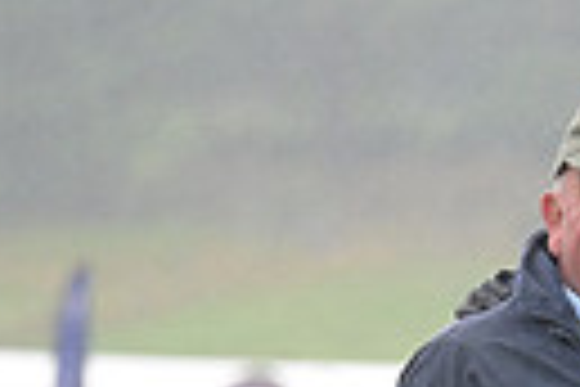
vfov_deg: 1.5
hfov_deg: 2.3
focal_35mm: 897
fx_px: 14451
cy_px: 722
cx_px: 1124
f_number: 5
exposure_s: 1/1000
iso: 2500
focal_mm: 200
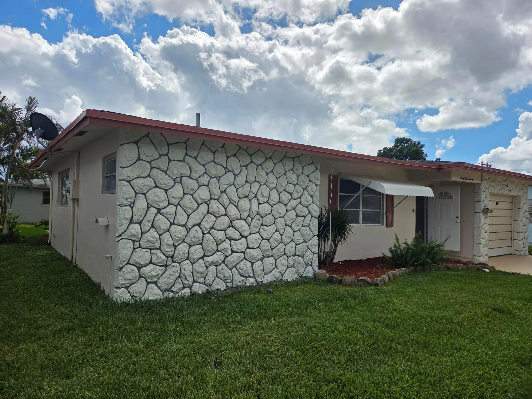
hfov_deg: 73.9
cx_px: 266
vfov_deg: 58.9
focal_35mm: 23
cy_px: 200
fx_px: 353
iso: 64
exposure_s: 1/7891
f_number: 1.8
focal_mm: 5.4
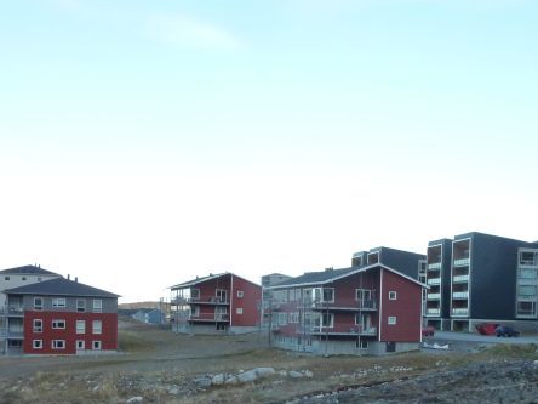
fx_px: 699
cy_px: 347
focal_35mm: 45
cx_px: 350
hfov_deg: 41.6
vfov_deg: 31.0
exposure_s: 1/250
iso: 200
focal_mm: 4.1
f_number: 4
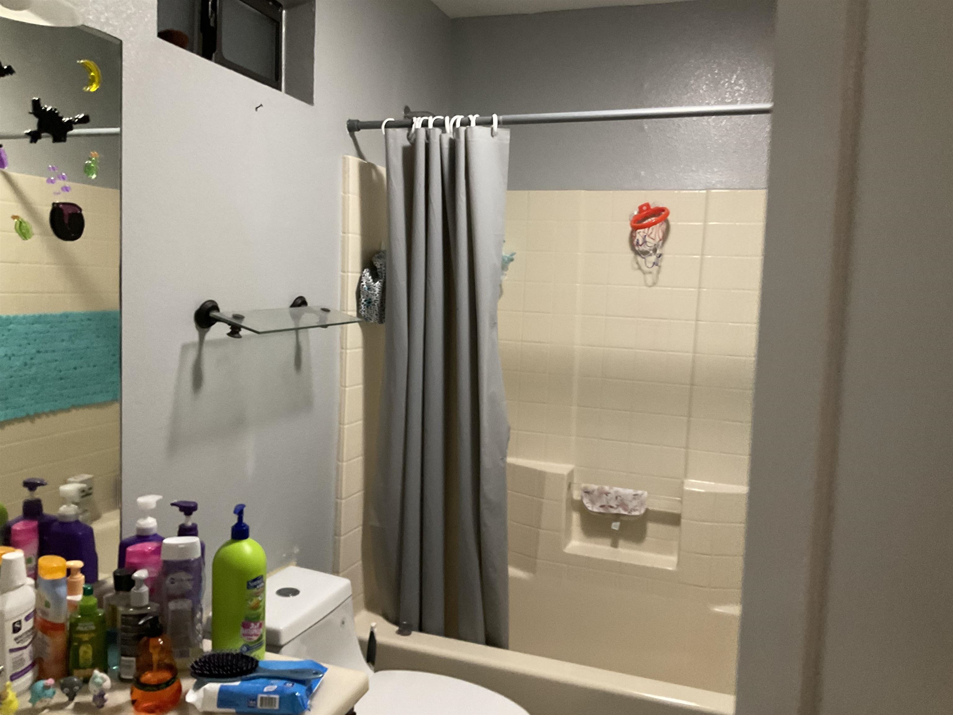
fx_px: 798
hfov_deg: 61.7
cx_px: 476
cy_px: 358
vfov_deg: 48.2
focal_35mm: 29
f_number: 1.8
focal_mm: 3
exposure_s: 1/30
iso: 320
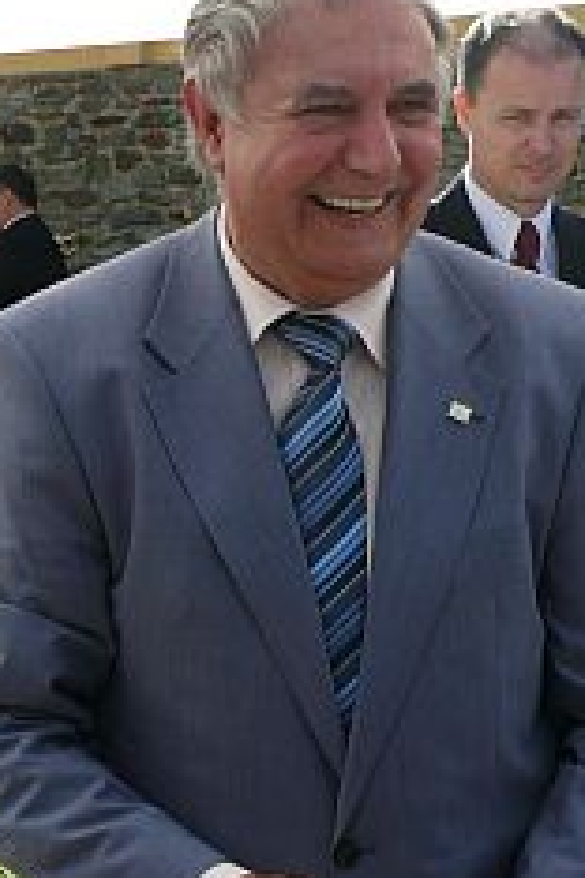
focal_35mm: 128
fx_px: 3120
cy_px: 623
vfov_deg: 16.0
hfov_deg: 10.7
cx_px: 289
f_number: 5.6
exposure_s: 1/250
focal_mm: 10.5
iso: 100
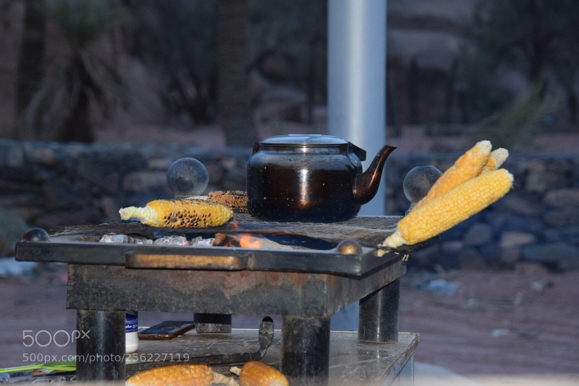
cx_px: 290
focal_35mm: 138
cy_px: 193
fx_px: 2220
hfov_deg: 14.9
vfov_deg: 9.9
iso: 1400
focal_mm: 92
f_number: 5.3
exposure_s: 1/60
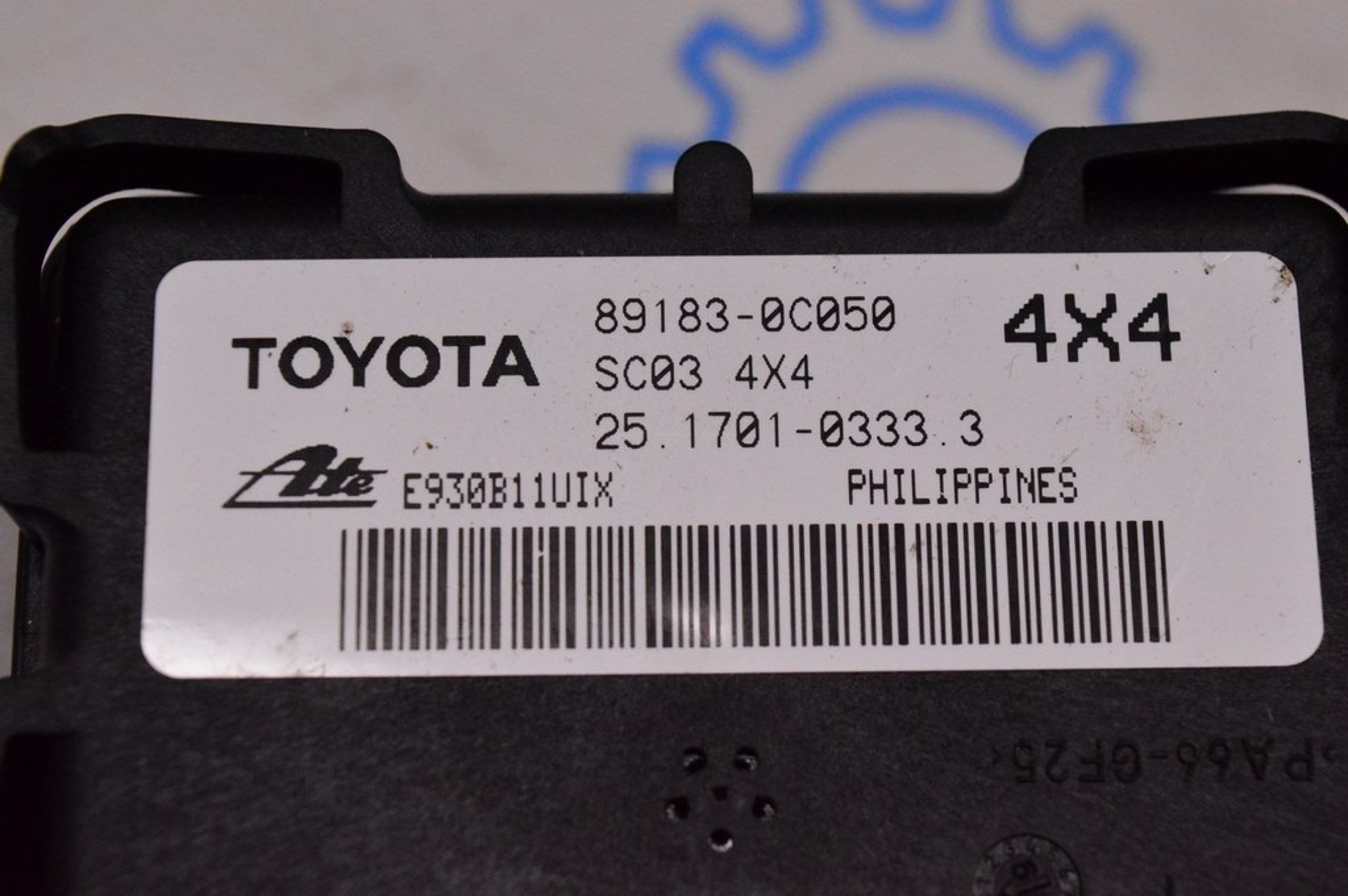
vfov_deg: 16.5
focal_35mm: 82
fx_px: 3087
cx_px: 674
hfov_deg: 24.6
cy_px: 448
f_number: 11
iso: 3200
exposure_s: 1/320
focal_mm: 55
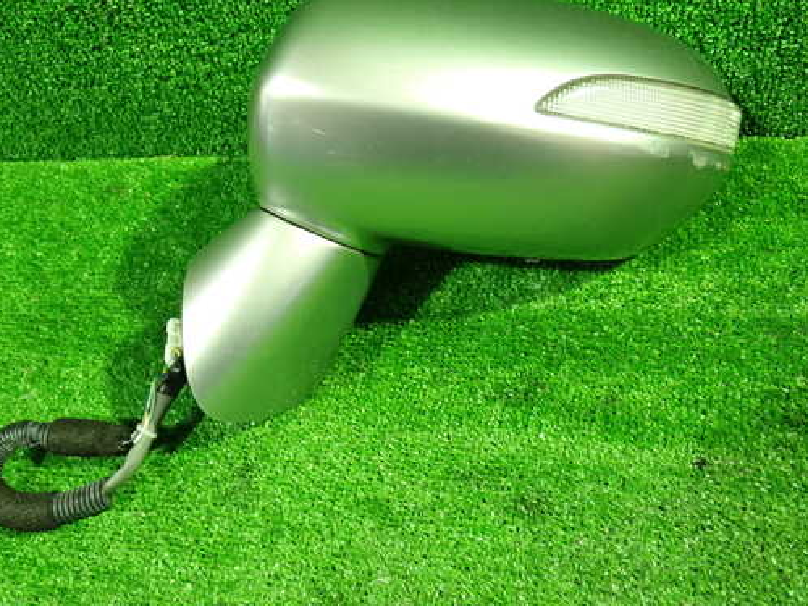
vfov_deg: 39.6
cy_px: 284
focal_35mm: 36
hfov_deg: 51.3
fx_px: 840
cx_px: 370
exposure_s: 1/30
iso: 800
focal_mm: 5.4
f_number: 2.3
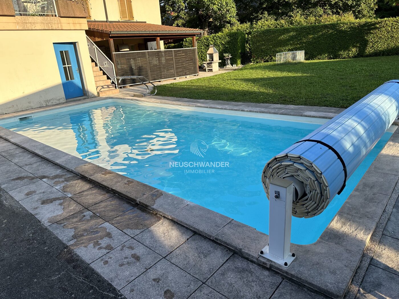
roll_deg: +4.8
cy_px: 150
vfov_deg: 56.8
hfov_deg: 71.6
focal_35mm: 24
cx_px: 200
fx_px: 277
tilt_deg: -19.9
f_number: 1.78
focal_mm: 6.86
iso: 80
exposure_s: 1/1433
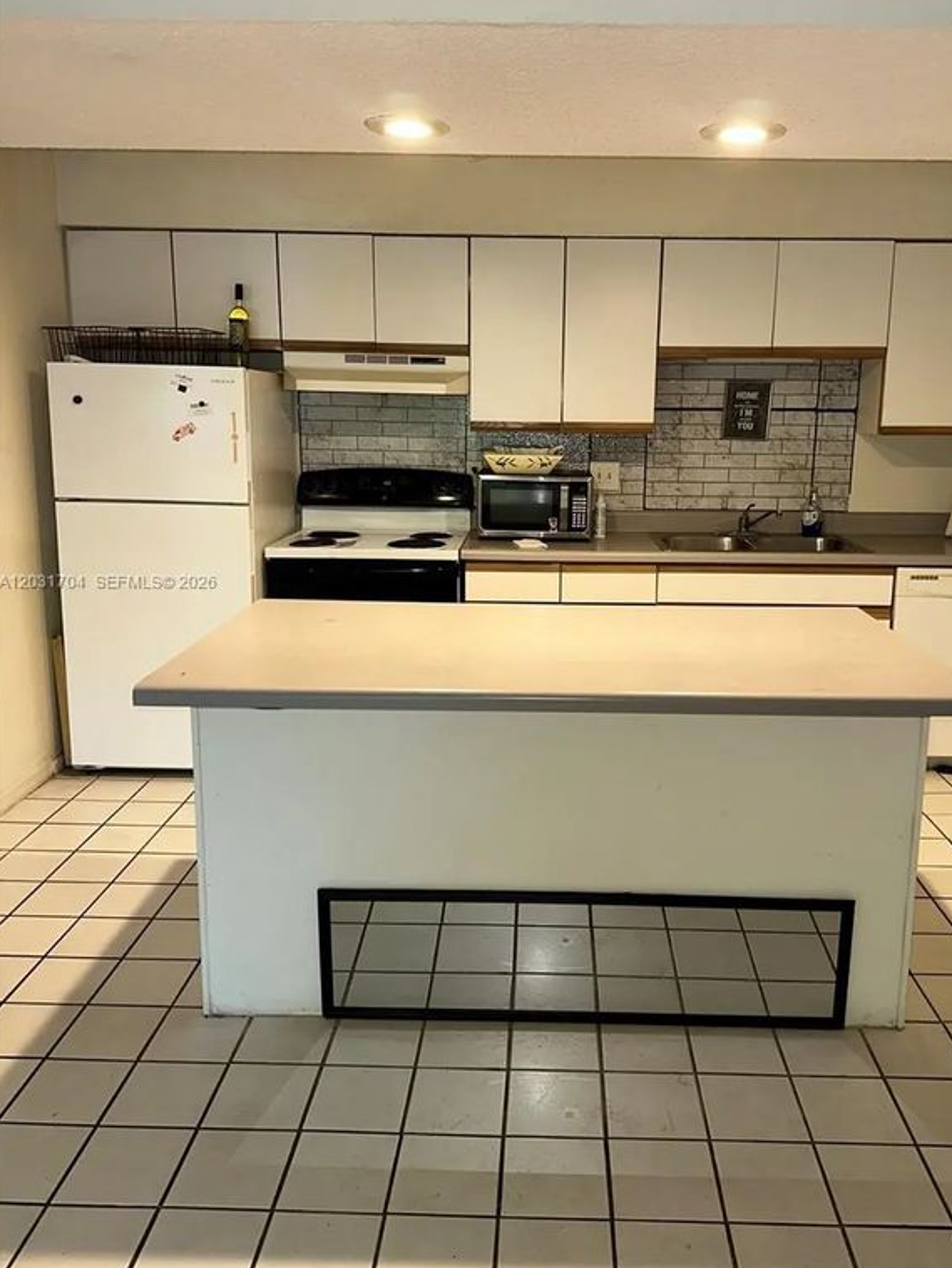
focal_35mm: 27
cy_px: 583
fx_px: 990
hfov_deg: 51.3
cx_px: 530
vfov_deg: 65.2
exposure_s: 1/24
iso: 100
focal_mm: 6.86
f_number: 1.78
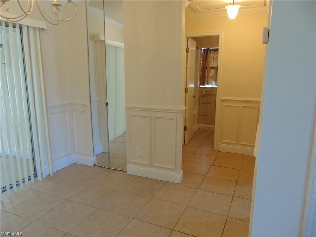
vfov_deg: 54.9
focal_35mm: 25
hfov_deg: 69.4
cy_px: 118
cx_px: 158
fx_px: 228
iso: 100
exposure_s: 1/30
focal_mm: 4.5
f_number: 3
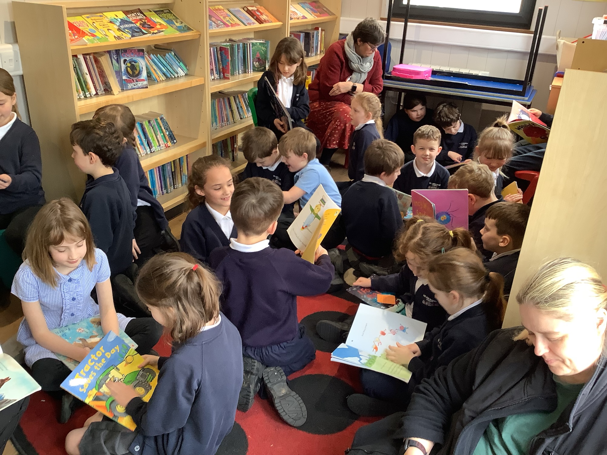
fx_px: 544
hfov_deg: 58.4
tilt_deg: -24.0
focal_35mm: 31
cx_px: 304
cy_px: 228
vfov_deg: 45.4
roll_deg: -1.7
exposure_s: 1/50
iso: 100
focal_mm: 3.3
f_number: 2.4
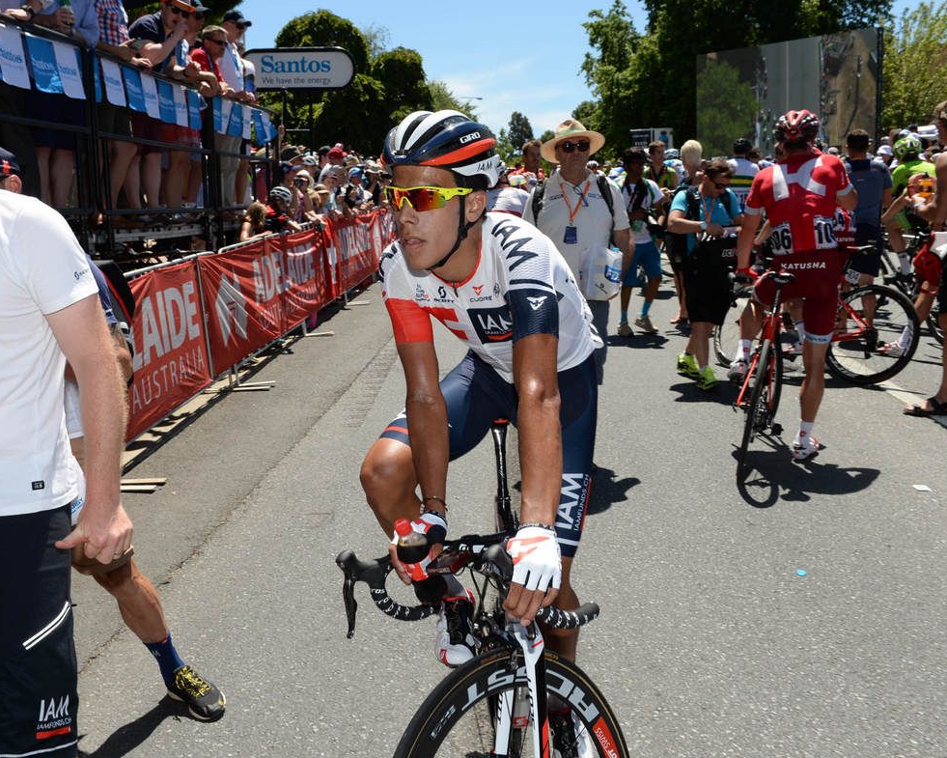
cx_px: 412
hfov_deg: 46.7
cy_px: 379
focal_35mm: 39
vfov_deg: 38.2
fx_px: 1093
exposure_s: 1/250
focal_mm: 34
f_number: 10
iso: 200
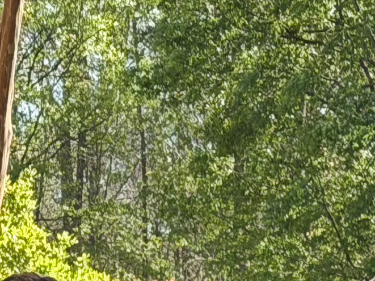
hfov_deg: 6.7
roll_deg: +1.1
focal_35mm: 293
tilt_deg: -3.4
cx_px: 379
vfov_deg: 4.9
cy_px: 781
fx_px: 3172
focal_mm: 6.76
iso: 80
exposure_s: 1/439
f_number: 1.78
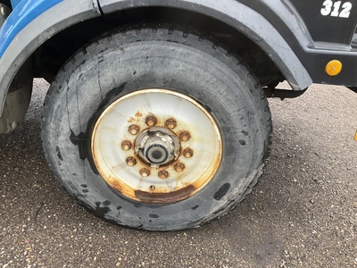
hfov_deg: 61.7
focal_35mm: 29
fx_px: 299
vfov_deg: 48.2
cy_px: 134
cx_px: 178
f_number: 1.8
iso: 16
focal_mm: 3
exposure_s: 1/122
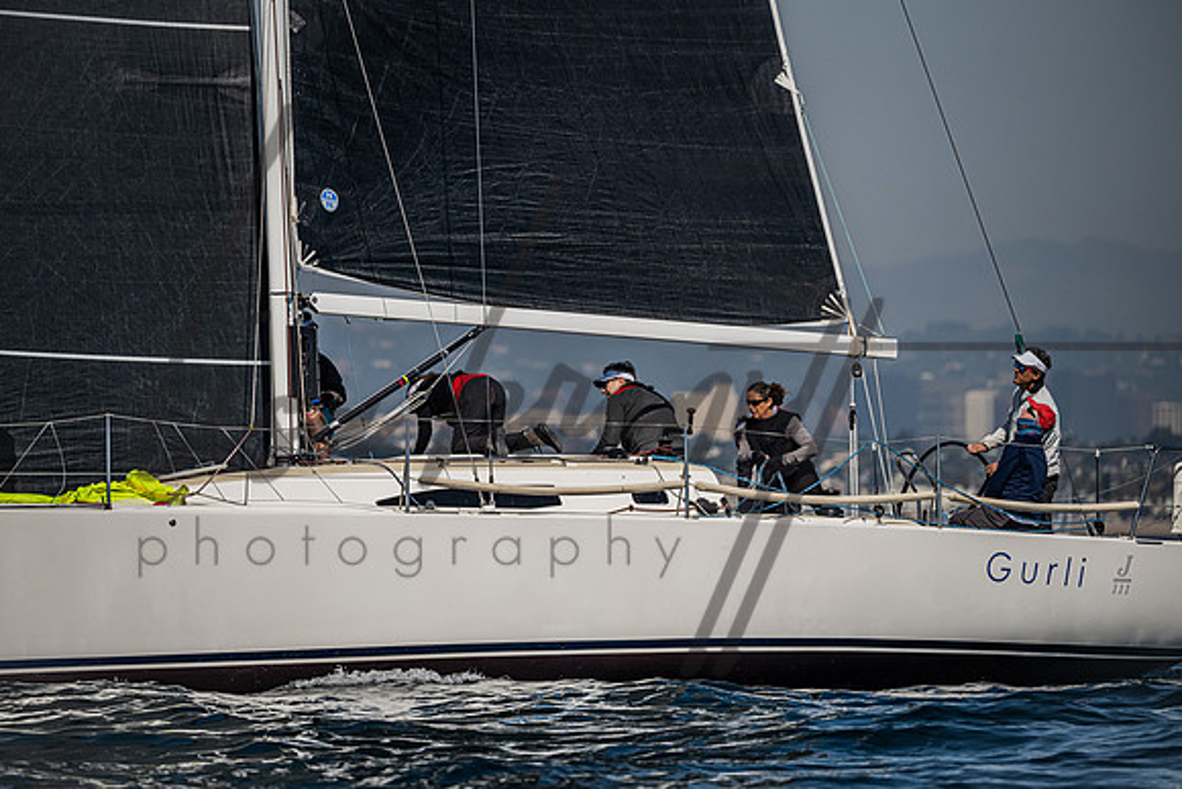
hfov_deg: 6.7
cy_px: 395
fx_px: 10058
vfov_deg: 4.5
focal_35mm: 306
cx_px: 572
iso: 400
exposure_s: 1/6400
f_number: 5.3
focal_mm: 290
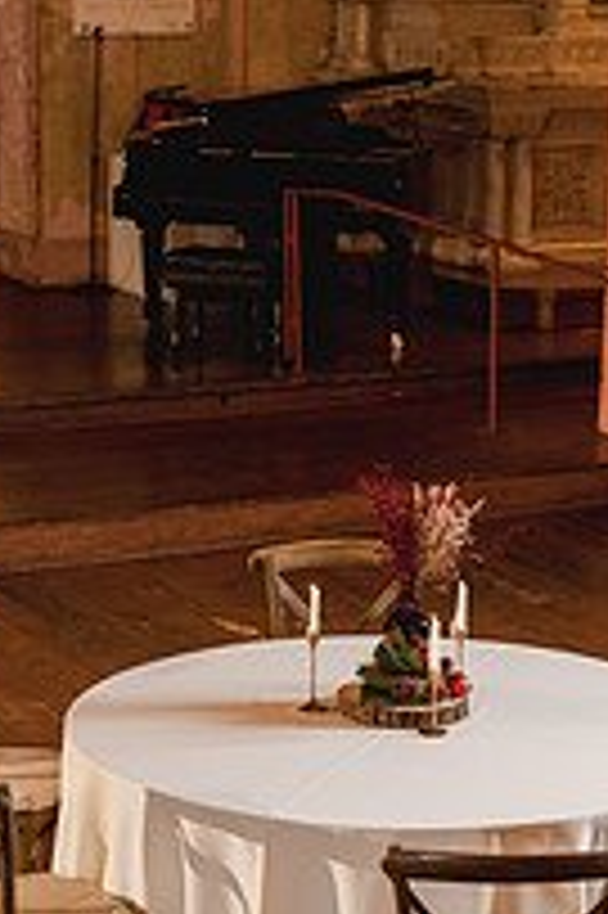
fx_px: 2817
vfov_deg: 18.2
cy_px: 783
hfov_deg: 12.3
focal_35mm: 111
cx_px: 320
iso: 400
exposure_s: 1/60
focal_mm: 50
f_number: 2.8
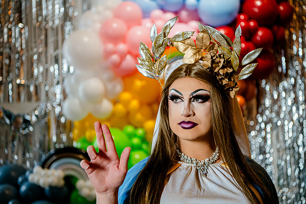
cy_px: 100
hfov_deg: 31.1
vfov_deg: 21.0
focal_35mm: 65
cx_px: 156
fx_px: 549
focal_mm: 62
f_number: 3.2
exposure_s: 1/200
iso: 2500
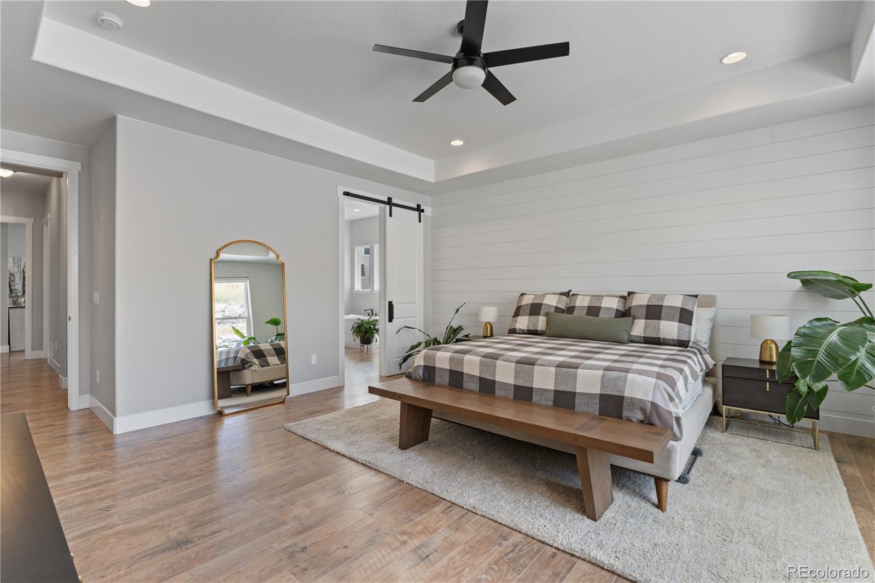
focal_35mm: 16
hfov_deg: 96.0
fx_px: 394
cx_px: 438
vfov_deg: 73.0
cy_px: 292
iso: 250
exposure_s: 1/6
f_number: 8
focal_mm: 10.8
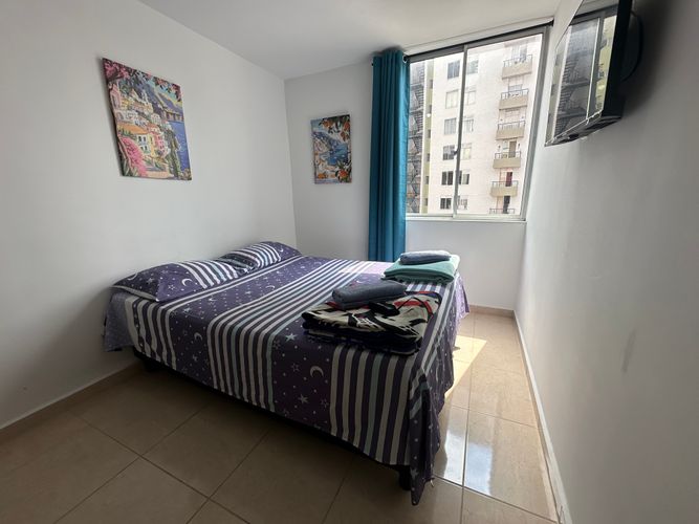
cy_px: 262
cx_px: 350
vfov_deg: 85.7
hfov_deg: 102.1
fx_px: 283
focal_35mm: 14
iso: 40
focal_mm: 2.22
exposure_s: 1/304
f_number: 2.2
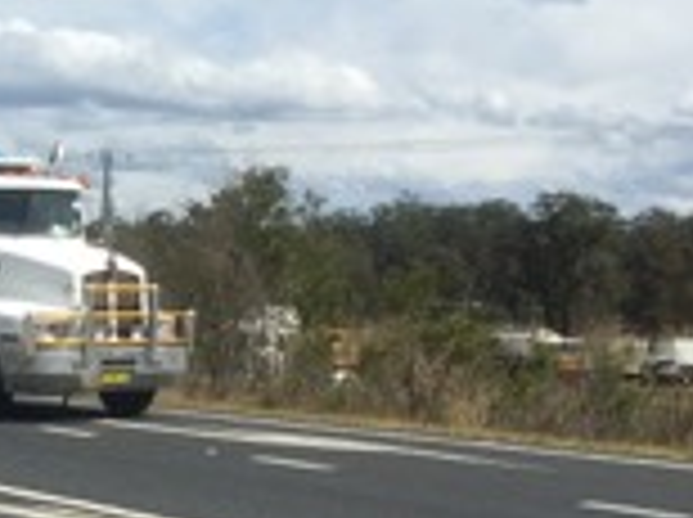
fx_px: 1959
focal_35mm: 98
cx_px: -108
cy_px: 297
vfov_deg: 15.0
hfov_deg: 19.1
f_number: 2.2
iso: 32
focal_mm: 4.15
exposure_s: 1/2639
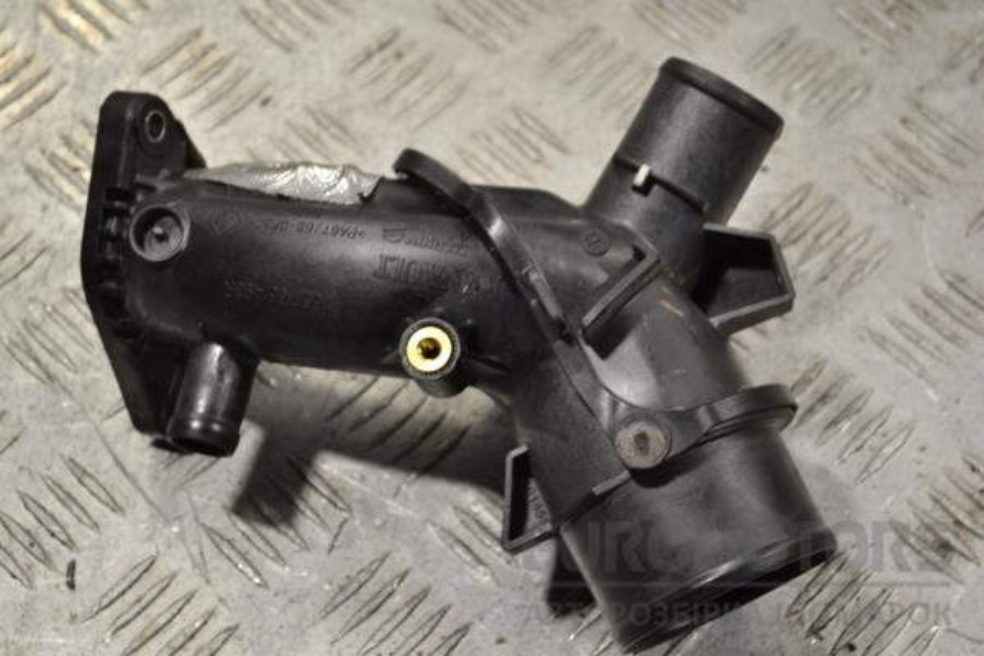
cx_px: 492
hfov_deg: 27.0
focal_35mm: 75
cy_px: 328
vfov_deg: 18.2
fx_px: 2050
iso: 400
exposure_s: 1/80
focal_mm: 50
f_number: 5.6
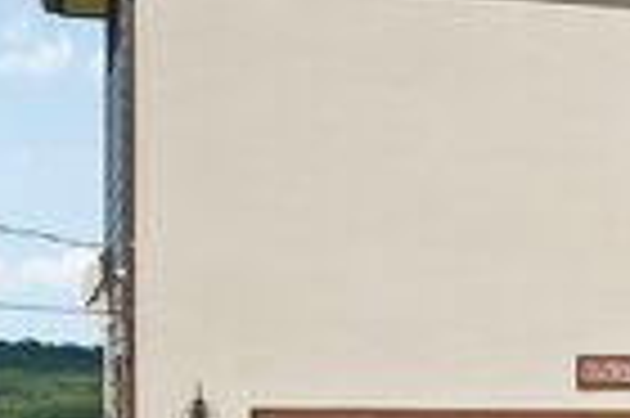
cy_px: 236
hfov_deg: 13.2
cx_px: 1246
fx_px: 2365
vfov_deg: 10.1
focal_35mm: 135
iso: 100
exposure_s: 1/400
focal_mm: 29.5
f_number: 8
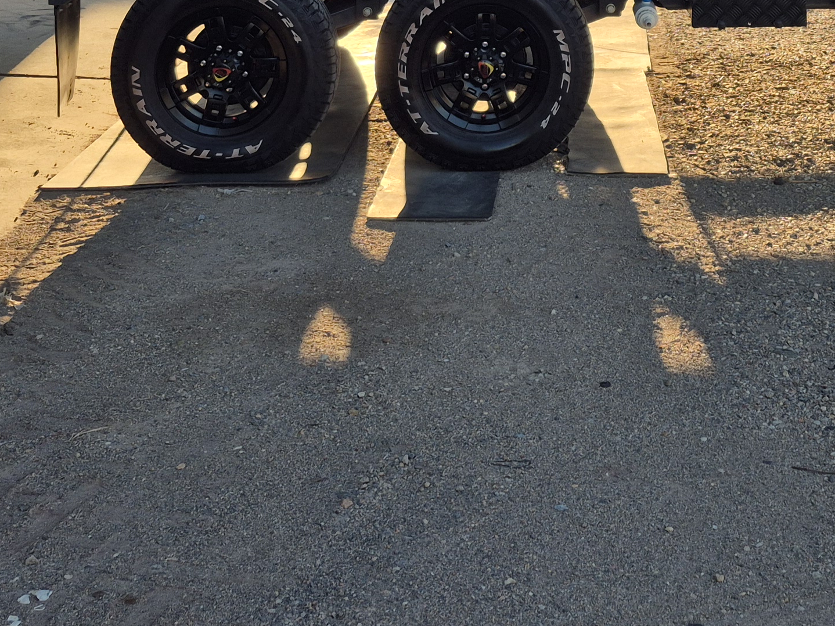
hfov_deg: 30.0
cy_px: -223
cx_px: 584
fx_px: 1544
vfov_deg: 20.6
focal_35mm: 64
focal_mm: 5.4
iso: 25
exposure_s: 1/1052
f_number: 1.8
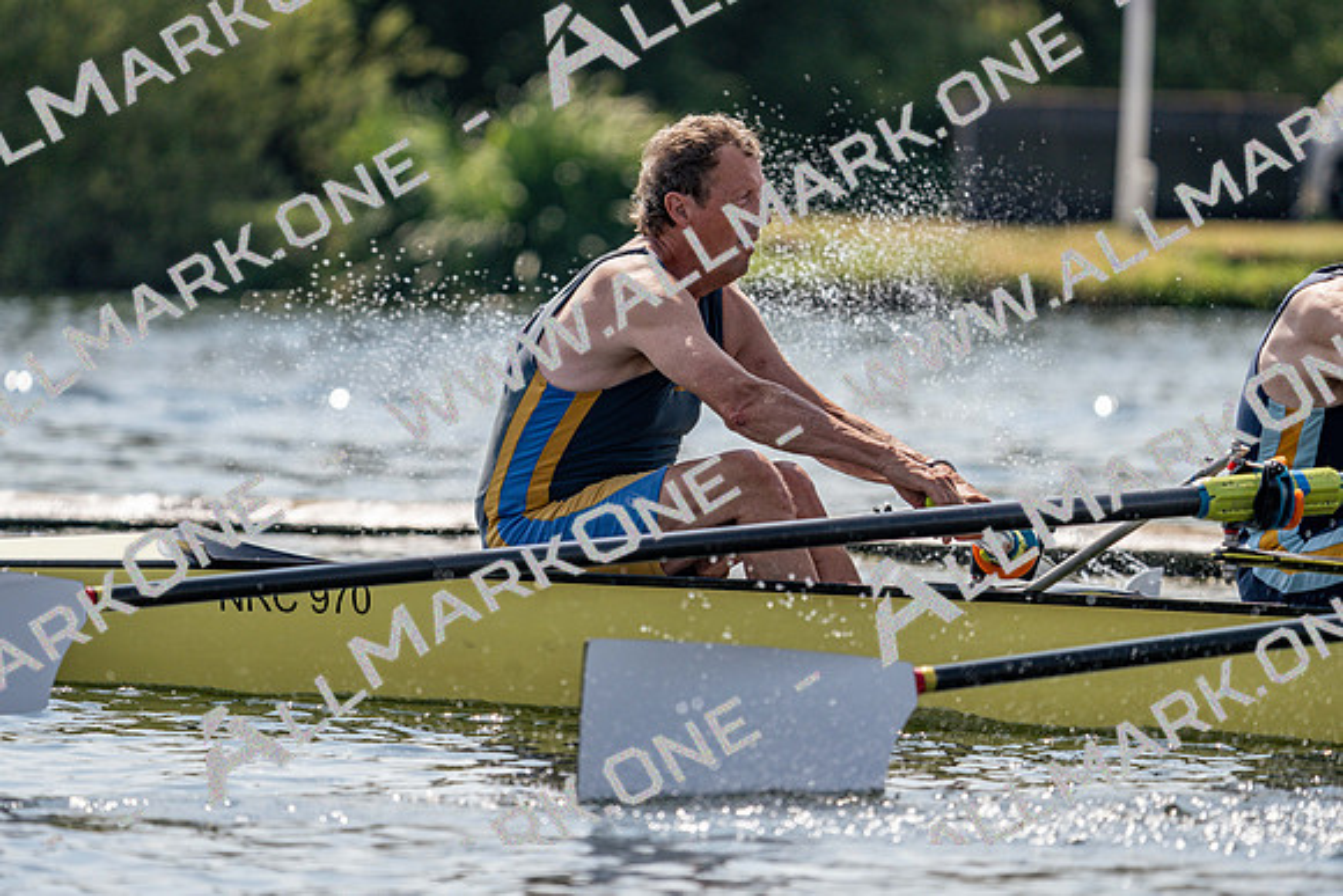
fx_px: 12724
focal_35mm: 341
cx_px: 672
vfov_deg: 4.0
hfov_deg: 6.0
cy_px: 448
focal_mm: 341
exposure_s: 1/1600
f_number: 6.3
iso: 200
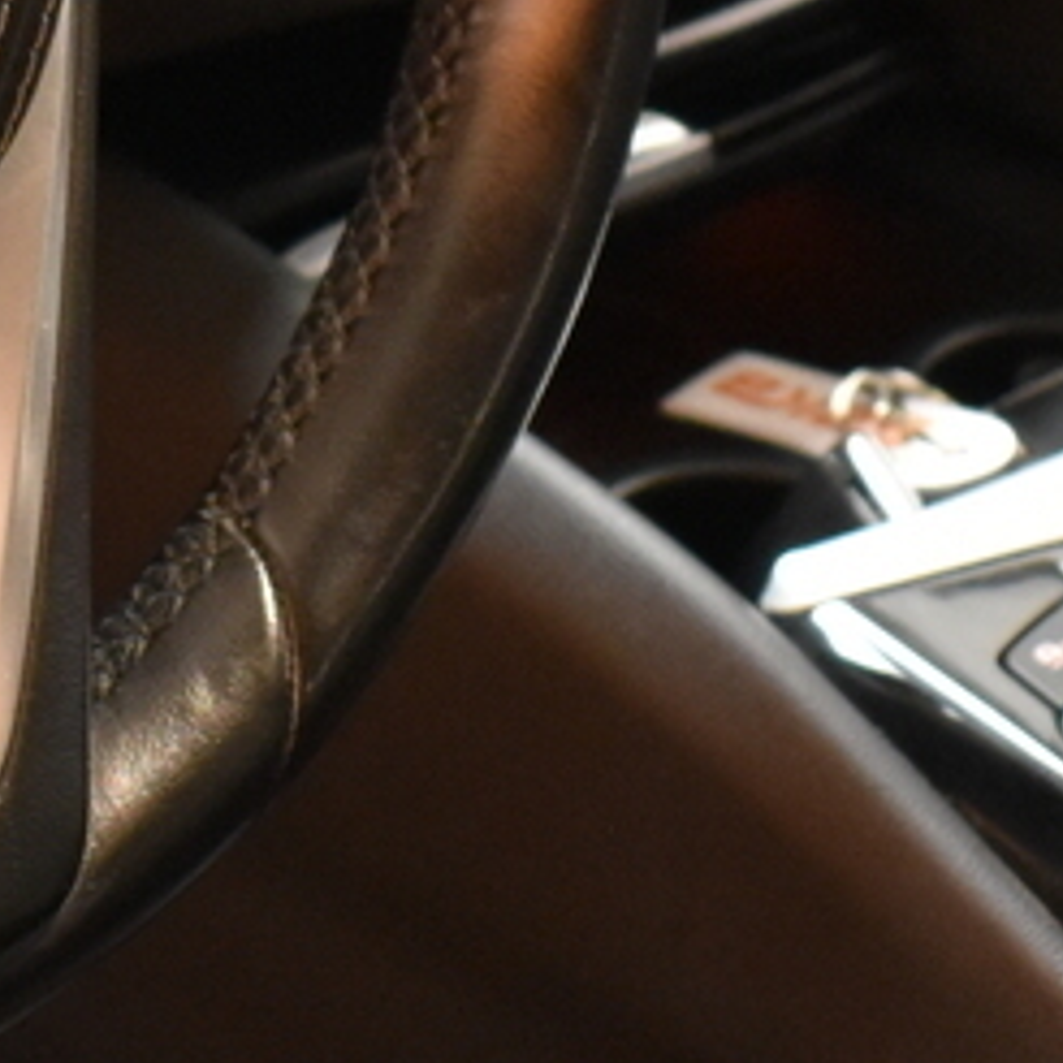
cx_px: 354
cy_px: 281
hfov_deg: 11.6
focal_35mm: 151
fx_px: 5246
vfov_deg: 11.5
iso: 1800
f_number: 3.5
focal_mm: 18
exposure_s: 1/30
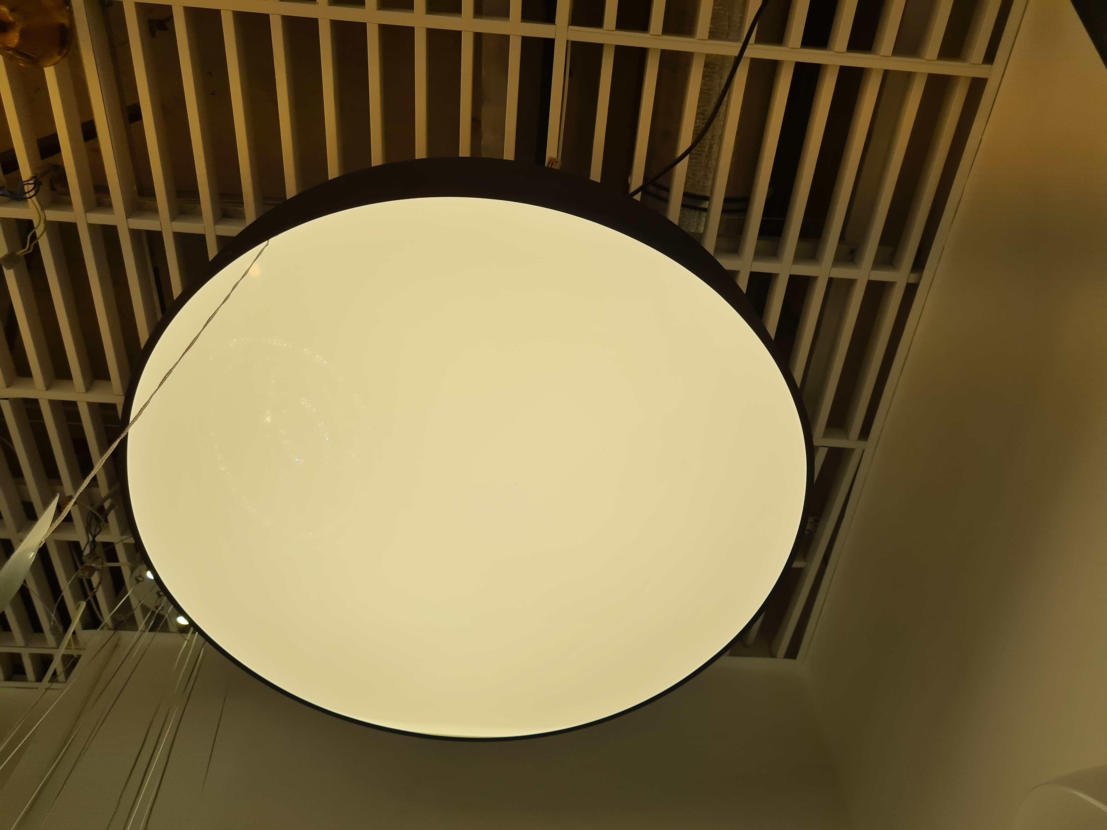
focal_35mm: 26
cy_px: 415
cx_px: 554
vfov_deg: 53.1
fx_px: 831
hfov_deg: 67.3
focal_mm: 5.4
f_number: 1.8
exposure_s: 1/1456
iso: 50
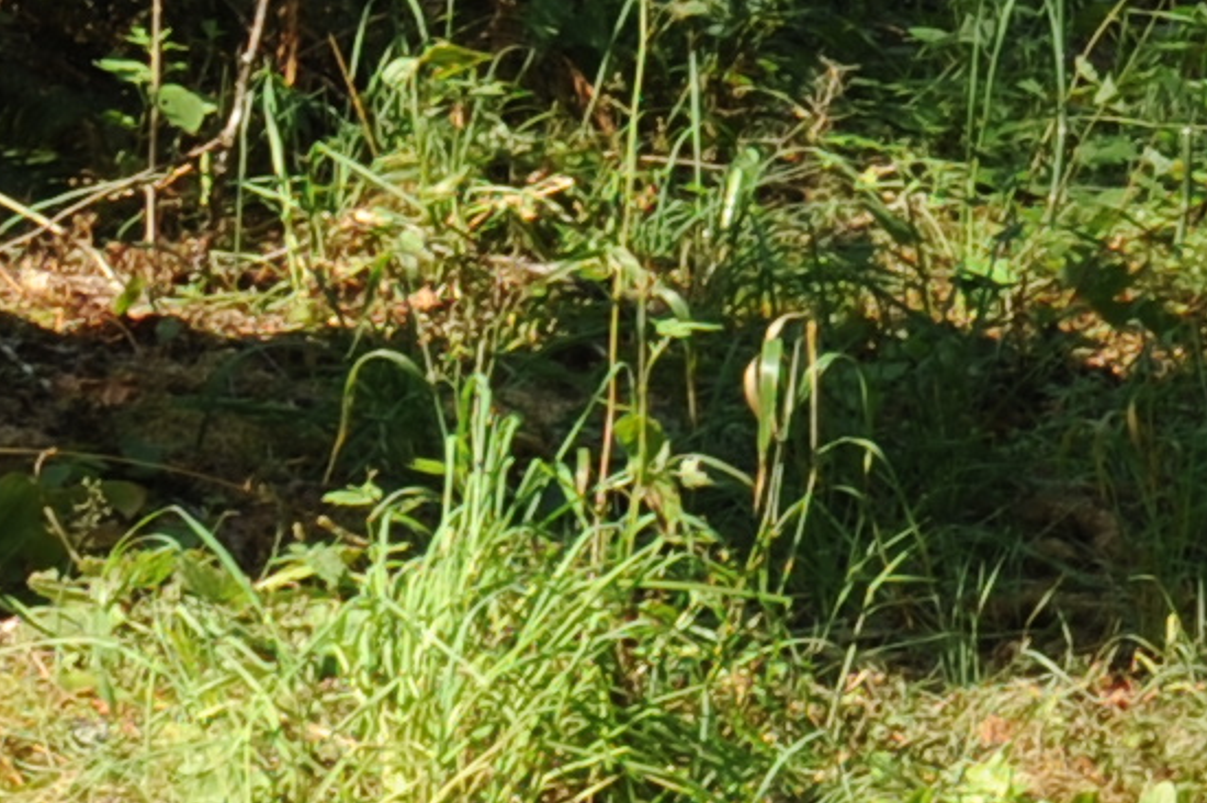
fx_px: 9080
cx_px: 2535
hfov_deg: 7.3
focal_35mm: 271
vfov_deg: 4.9
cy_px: -1268
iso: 200
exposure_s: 1/125
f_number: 10
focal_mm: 35
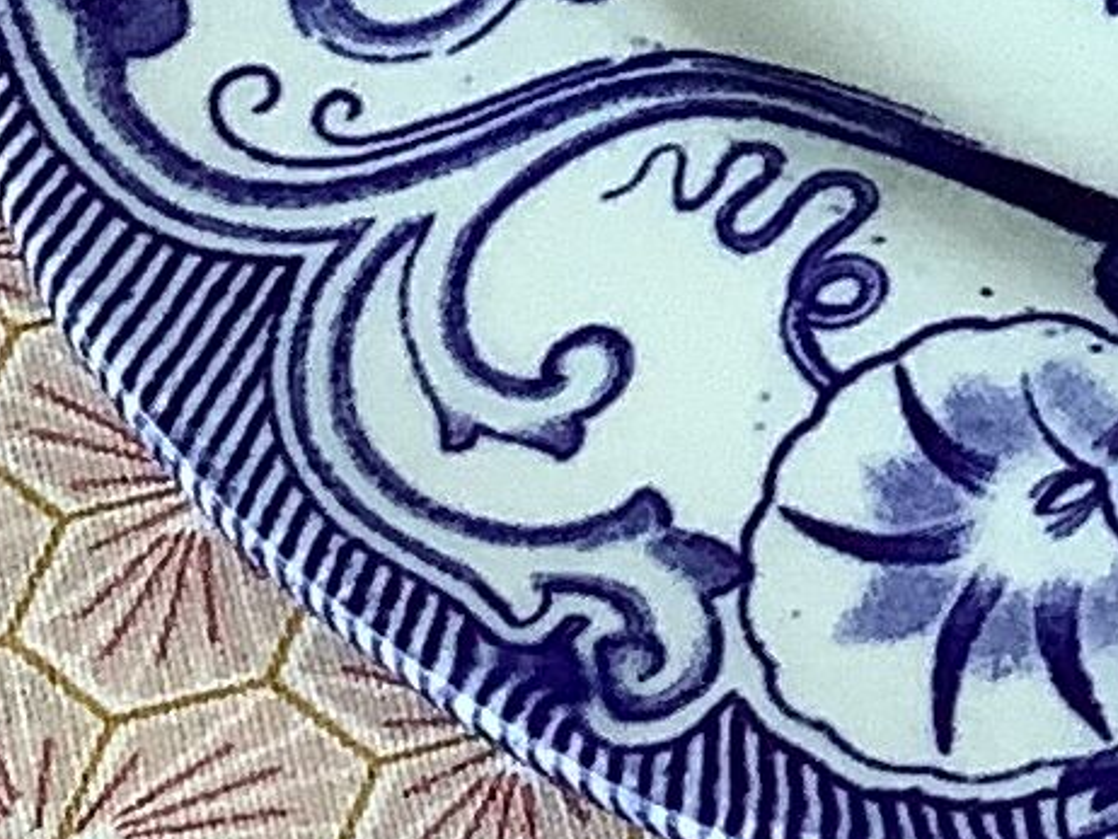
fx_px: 7077
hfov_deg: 8.6
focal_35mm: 219
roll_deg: +1.0
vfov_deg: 6.4
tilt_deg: -31.4
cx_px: 2137
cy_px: -1427
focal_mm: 3.3
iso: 80
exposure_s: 1/120
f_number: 2.4
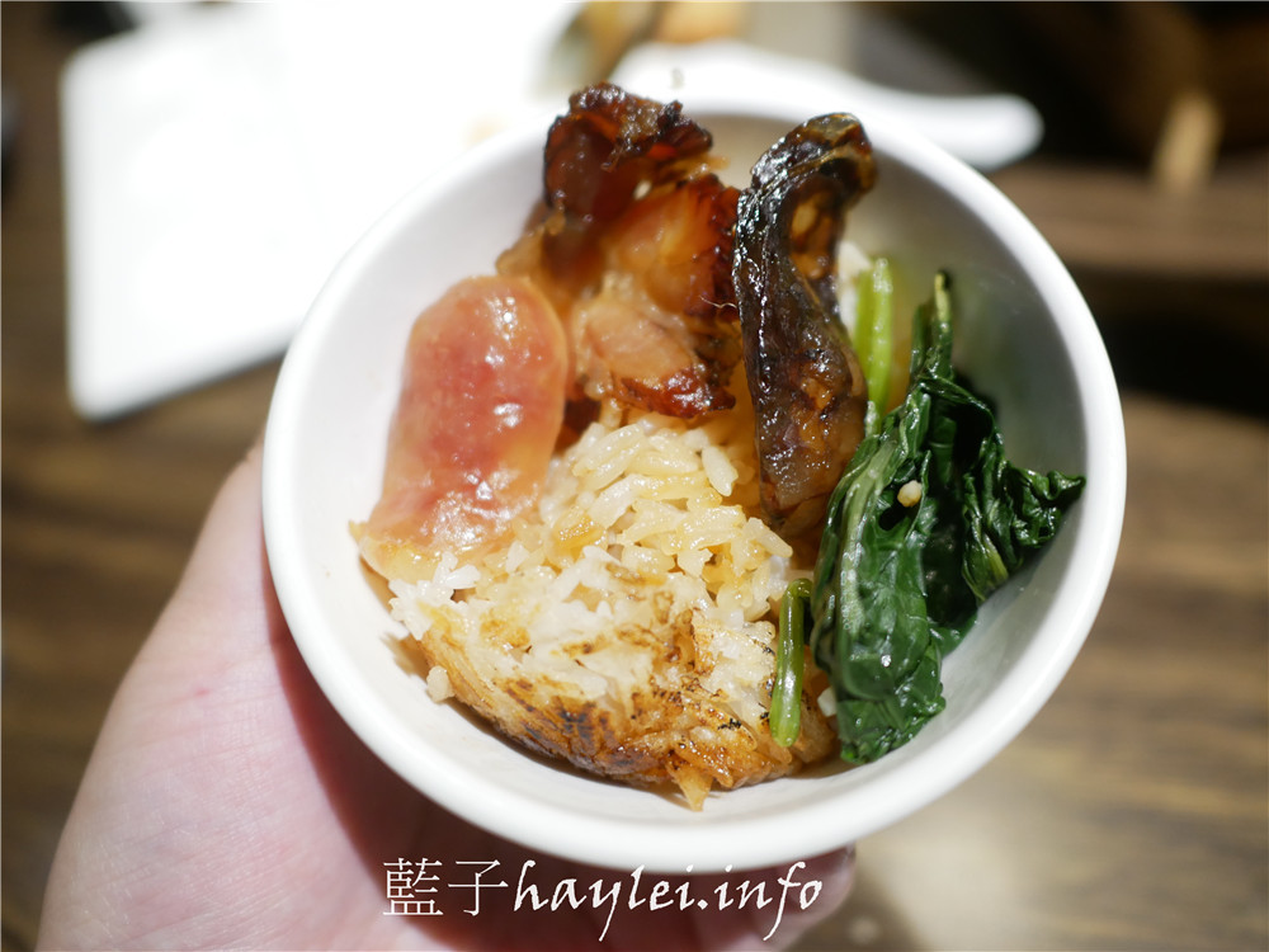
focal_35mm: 30
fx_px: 1100
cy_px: 476
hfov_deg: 60.0
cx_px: 634
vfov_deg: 46.8
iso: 500
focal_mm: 15
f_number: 1.7
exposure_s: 1/60
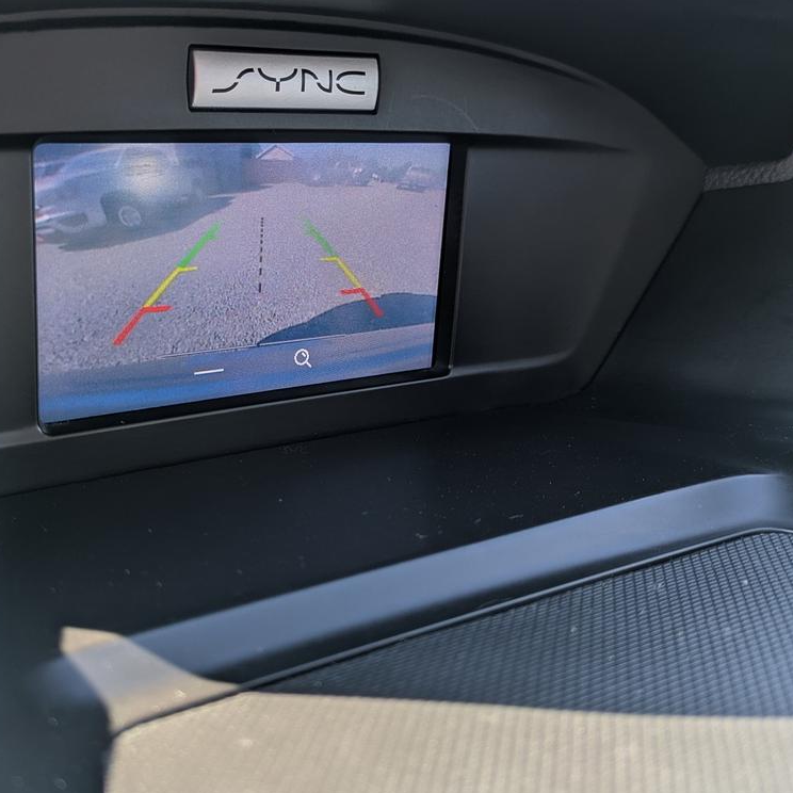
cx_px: 327
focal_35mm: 38
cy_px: 339
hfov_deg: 43.7
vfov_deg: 43.7
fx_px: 985
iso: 41
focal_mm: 5.43
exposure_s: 1/372
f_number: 1.89
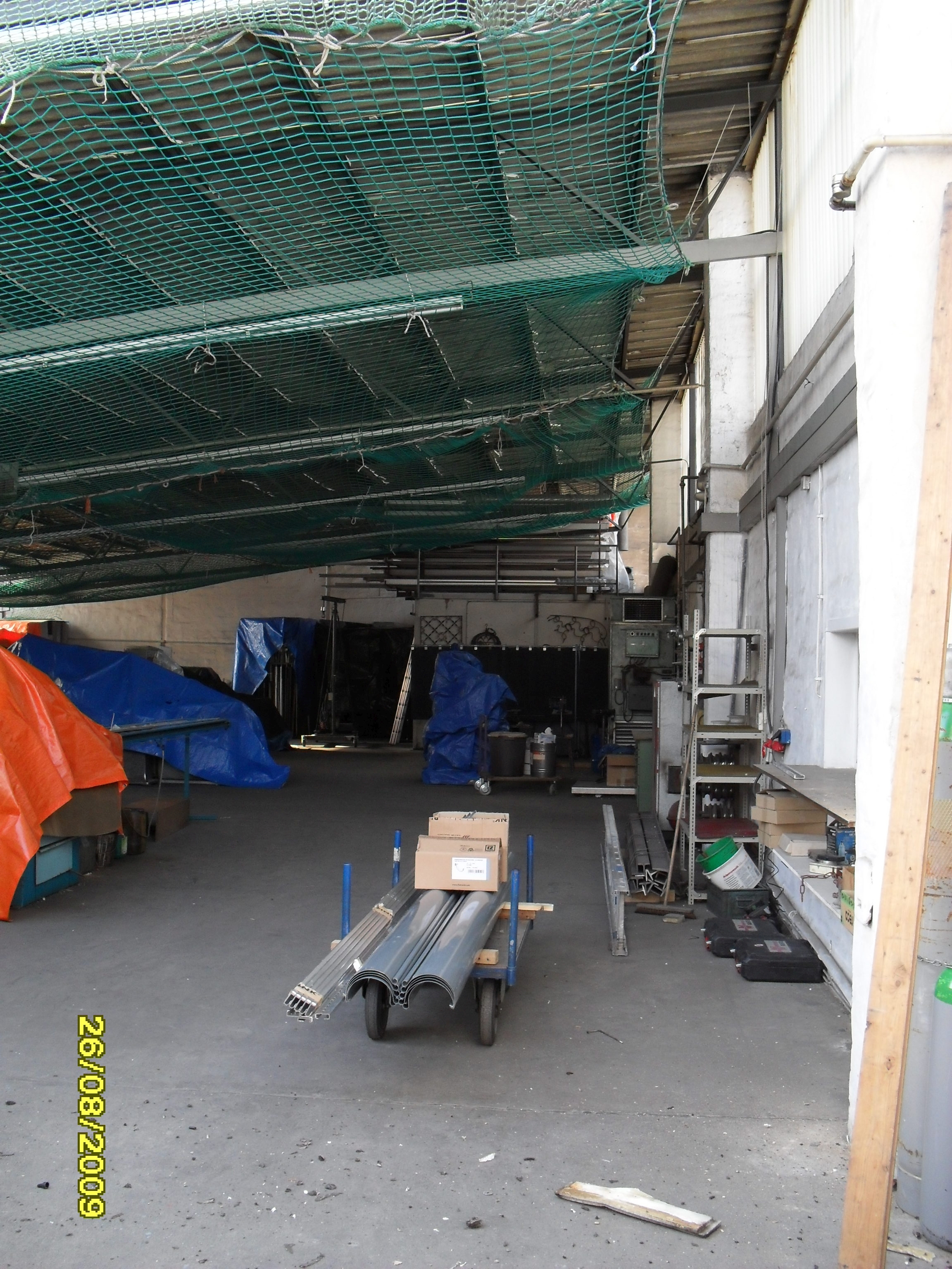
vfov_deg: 52.6
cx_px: 476
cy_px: 634
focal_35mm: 35
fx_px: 1283
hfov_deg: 40.7
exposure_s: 1/45
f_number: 3.2
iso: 120
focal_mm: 6.3
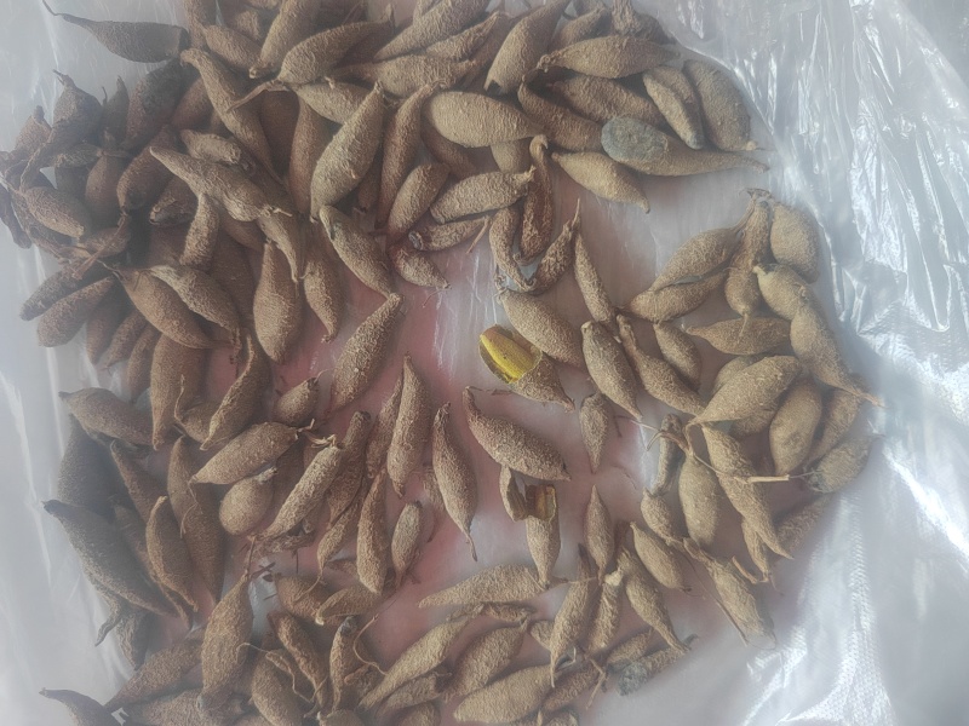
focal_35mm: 23
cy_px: 363
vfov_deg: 58.9
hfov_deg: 73.9
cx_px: 484
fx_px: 644
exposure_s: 1/100
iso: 1088
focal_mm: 5.52
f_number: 1.9
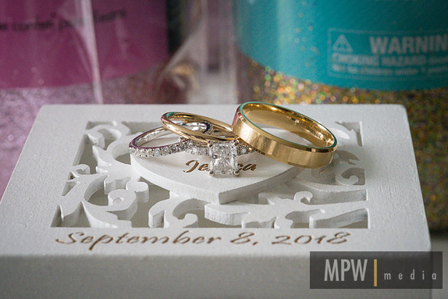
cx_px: 223
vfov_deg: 15.0
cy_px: 150
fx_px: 1133
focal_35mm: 91
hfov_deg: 22.4
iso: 5000
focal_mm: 60
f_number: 11
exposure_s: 1/125
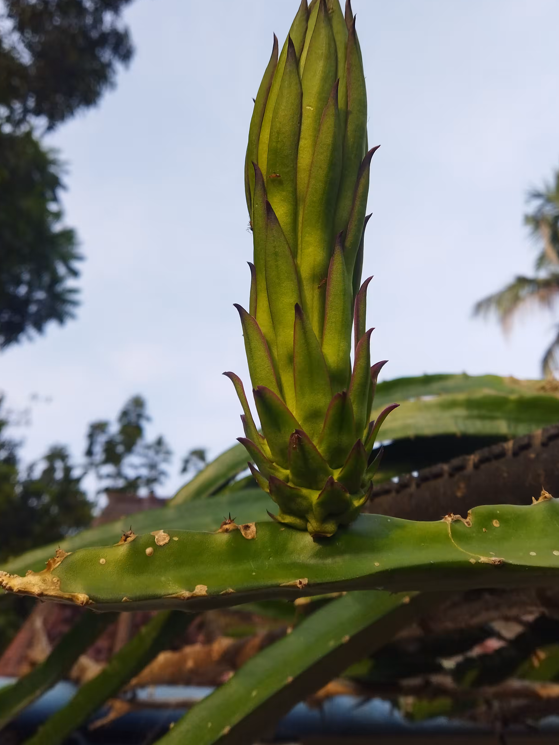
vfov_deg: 55.1
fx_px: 710
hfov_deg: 42.9
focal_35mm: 33
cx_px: 271
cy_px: 311
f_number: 1.79
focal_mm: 4.71
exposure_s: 1/1423
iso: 101
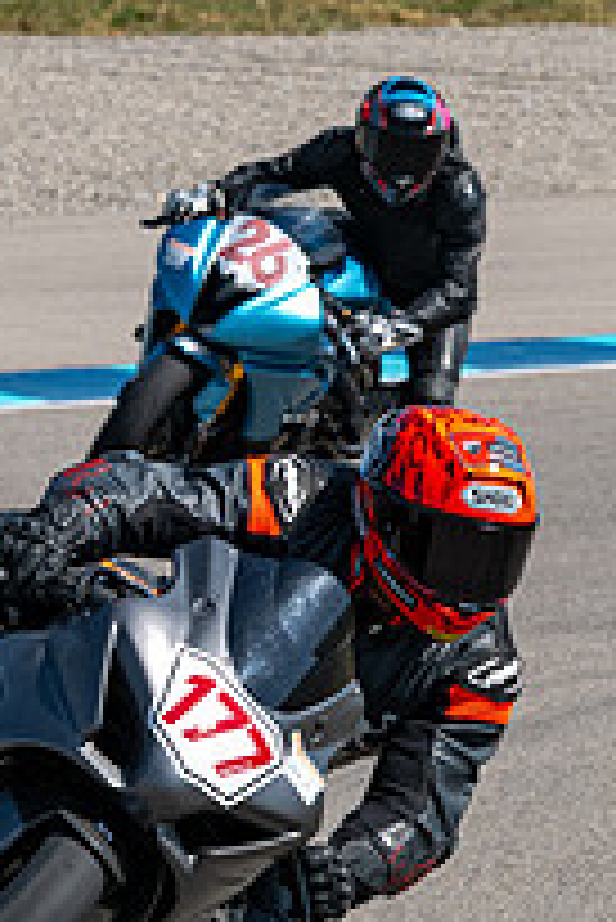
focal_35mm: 749
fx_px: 19190
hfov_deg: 1.8
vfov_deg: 2.8
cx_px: 44
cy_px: 516
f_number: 11
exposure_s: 1/1250
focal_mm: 200
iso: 450
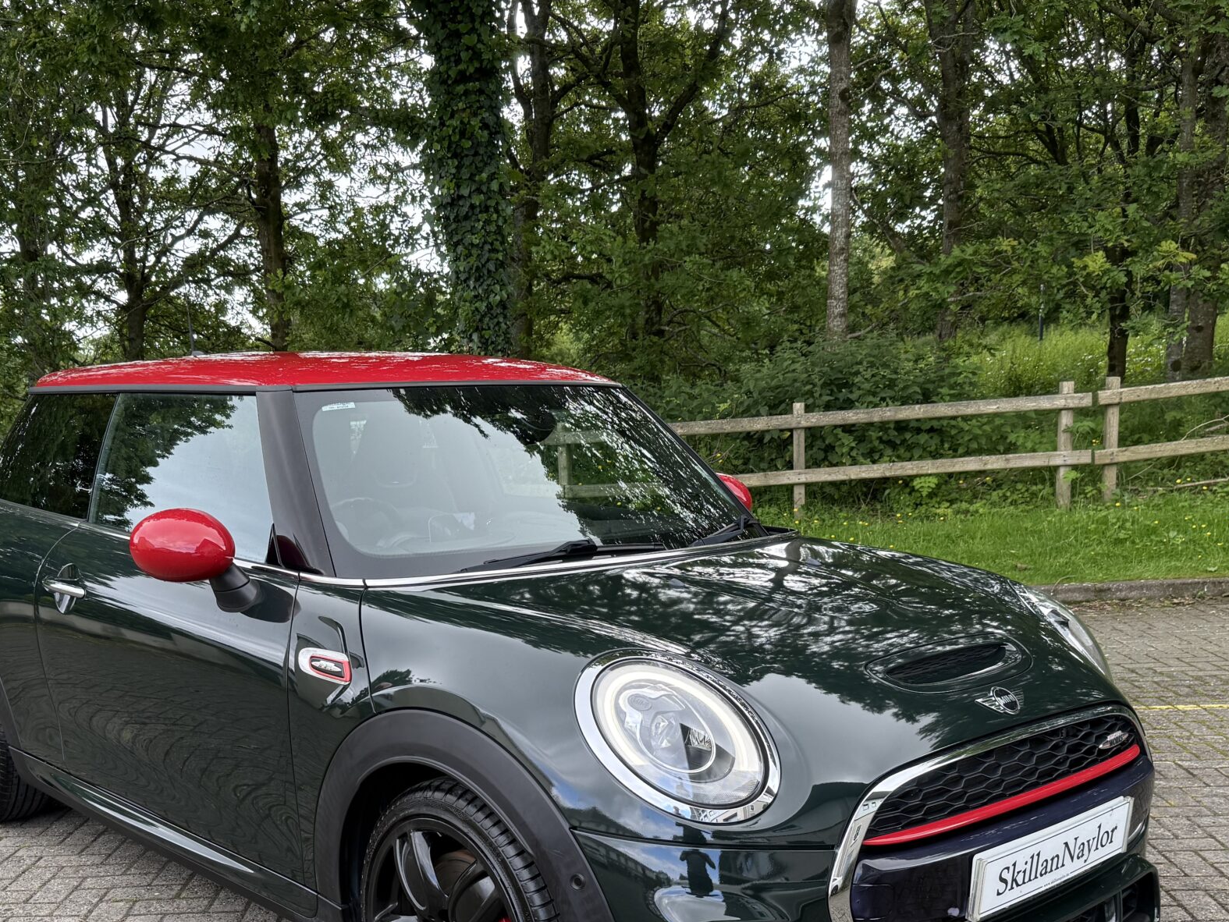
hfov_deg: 47.8
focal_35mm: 39
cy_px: 723
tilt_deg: -12.8
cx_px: 574
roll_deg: +0.6
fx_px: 1385
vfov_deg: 35.8
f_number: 1.78
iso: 100
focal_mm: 6.76
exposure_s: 1/381
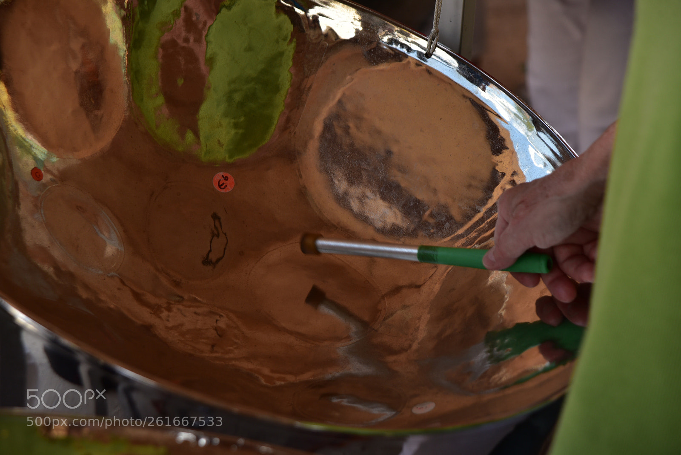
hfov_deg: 17.1
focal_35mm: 120
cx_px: 340
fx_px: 2271
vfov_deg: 11.4
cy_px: 228
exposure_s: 1/320
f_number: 5.6
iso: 320
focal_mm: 120
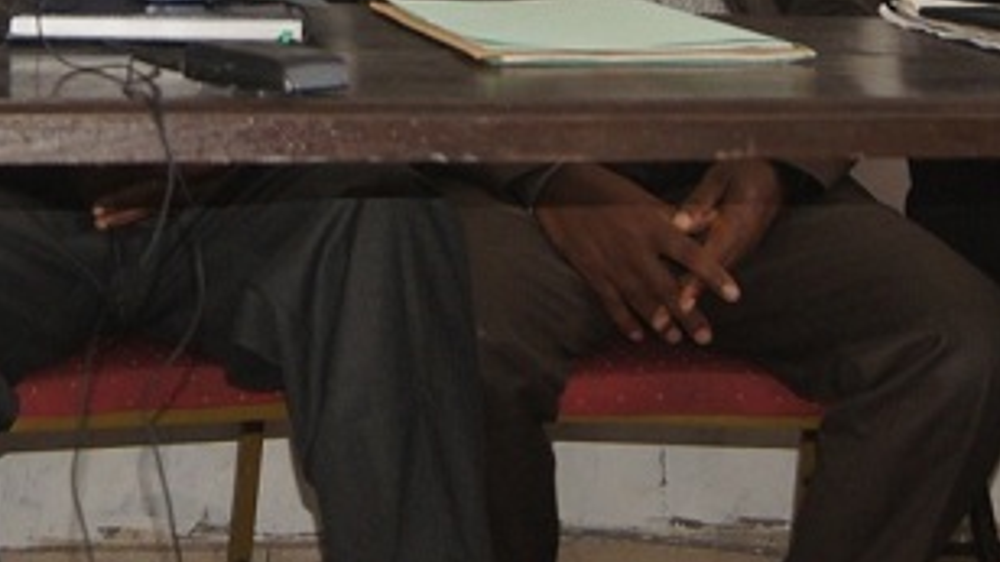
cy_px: -237
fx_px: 2836
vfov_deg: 11.0
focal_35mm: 107
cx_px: 276
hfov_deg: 19.9
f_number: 4.5
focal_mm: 28
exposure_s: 1/60
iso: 800
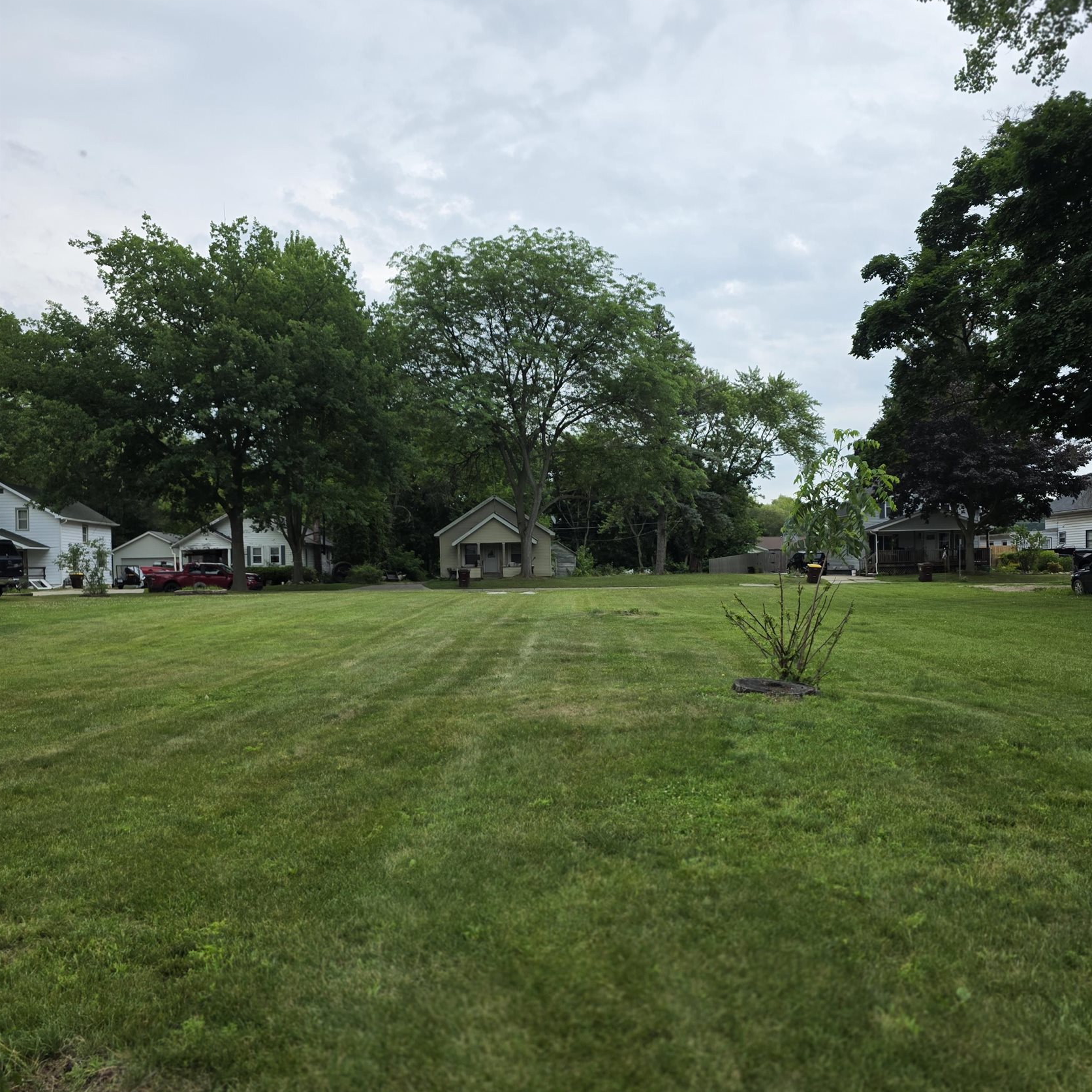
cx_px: 560
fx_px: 999
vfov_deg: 57.2
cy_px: 596
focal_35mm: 28
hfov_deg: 57.3
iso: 80
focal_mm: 6.3
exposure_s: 1/1418
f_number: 1.7
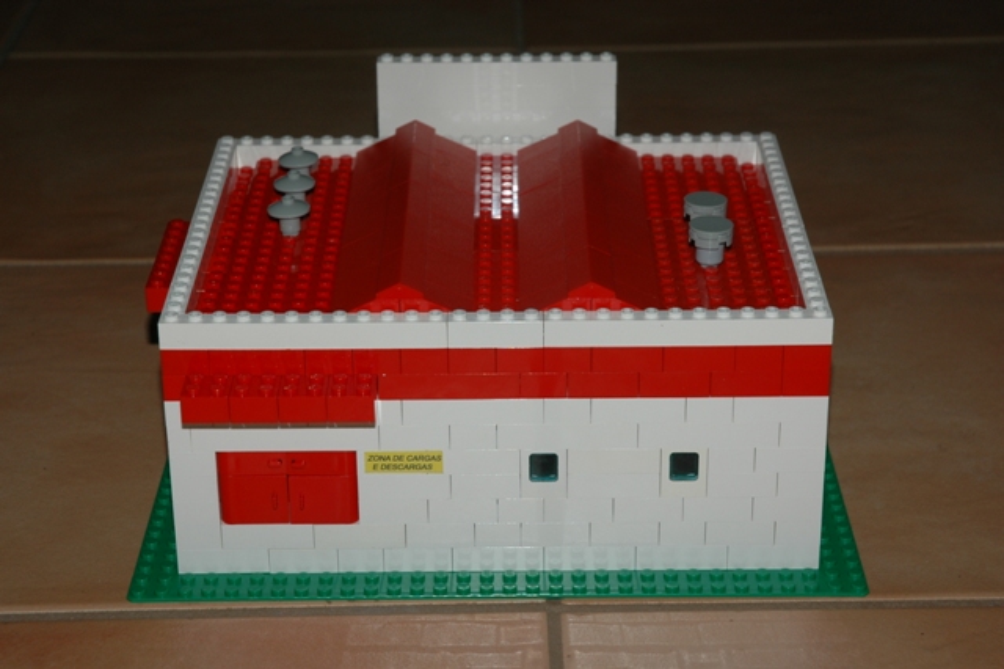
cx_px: 502
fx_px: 2509
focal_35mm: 90
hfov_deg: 22.6
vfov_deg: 15.2
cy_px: 334
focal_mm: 60
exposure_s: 1/60
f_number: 9
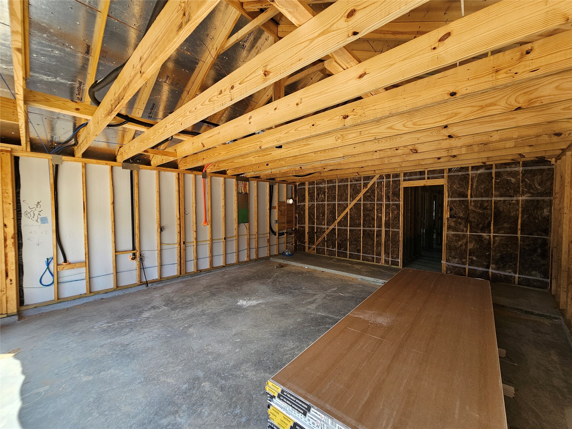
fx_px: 215
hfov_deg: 106.2
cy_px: 214
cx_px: 286
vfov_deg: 89.9
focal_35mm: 13
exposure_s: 1/359
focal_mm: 2.2
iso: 64
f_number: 2.2
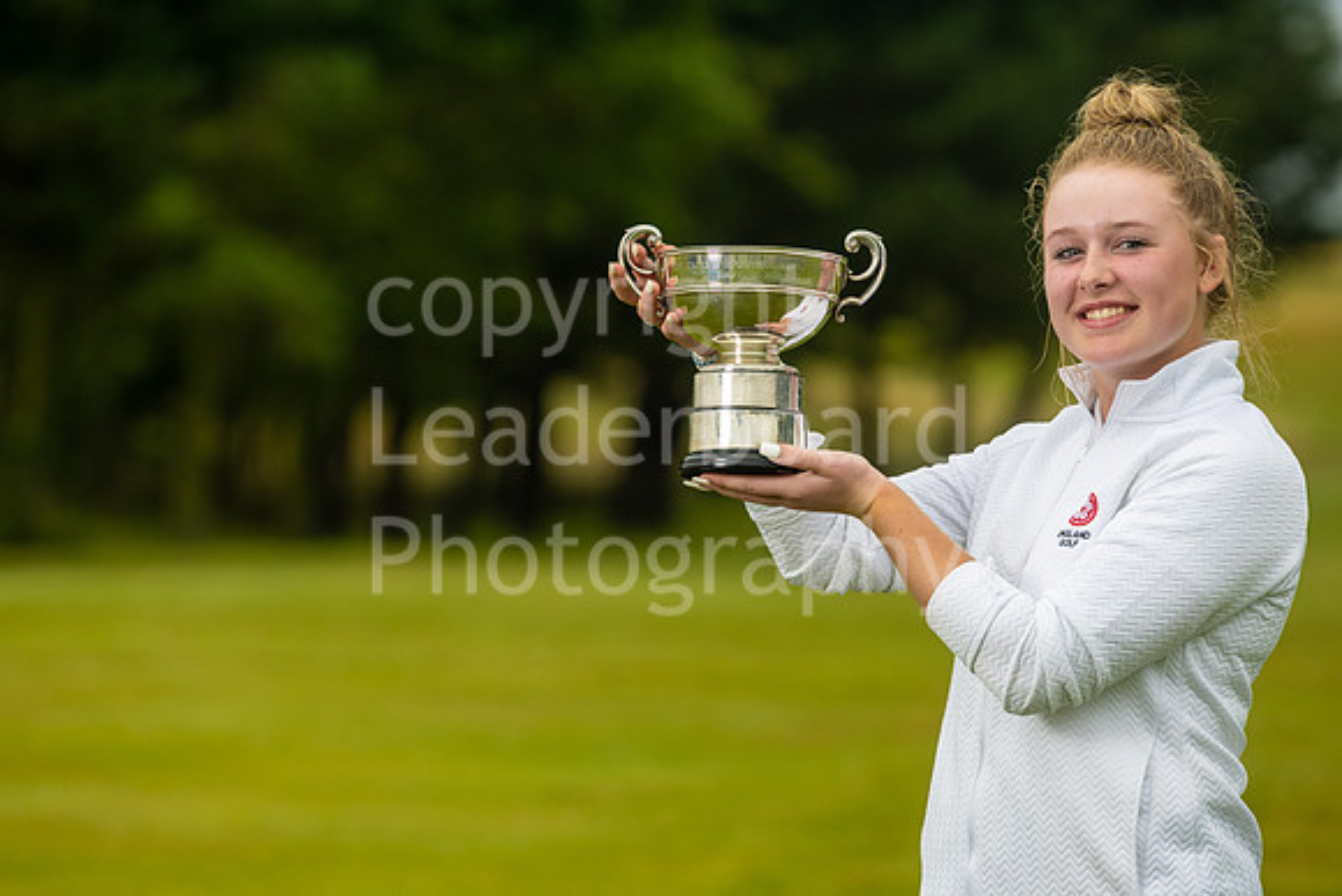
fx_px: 11185
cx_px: 671
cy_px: 448
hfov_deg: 6.9
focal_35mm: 300
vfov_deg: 4.6
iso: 320
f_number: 7.1
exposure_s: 1/200
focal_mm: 300
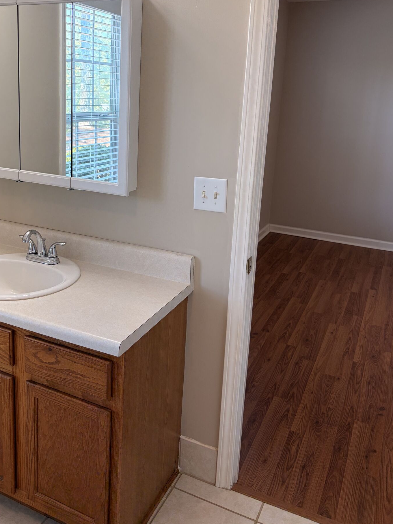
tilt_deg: -11.9
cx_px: 149
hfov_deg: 42.6
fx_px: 500
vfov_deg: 54.7
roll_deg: -2.3
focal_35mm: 33
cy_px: 195
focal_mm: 5.96
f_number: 1.6
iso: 80
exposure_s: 1/120
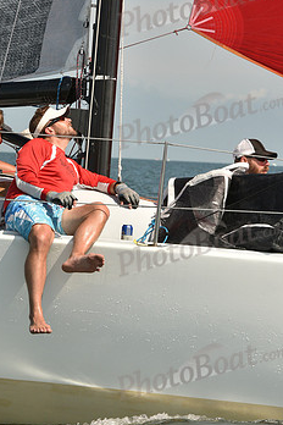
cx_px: 54
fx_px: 3537
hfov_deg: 4.6
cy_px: 199
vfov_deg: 6.9
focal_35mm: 300
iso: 320
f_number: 13
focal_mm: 180
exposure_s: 1/640
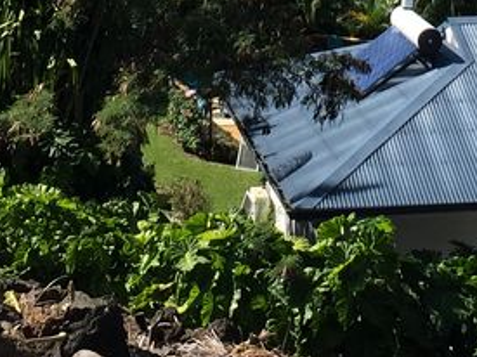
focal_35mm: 132
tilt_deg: -0.6
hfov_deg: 14.9
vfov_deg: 10.4
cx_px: 324
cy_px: -326
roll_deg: -1.7
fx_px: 1818
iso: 32
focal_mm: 4.15
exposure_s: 1/1721
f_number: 2.2
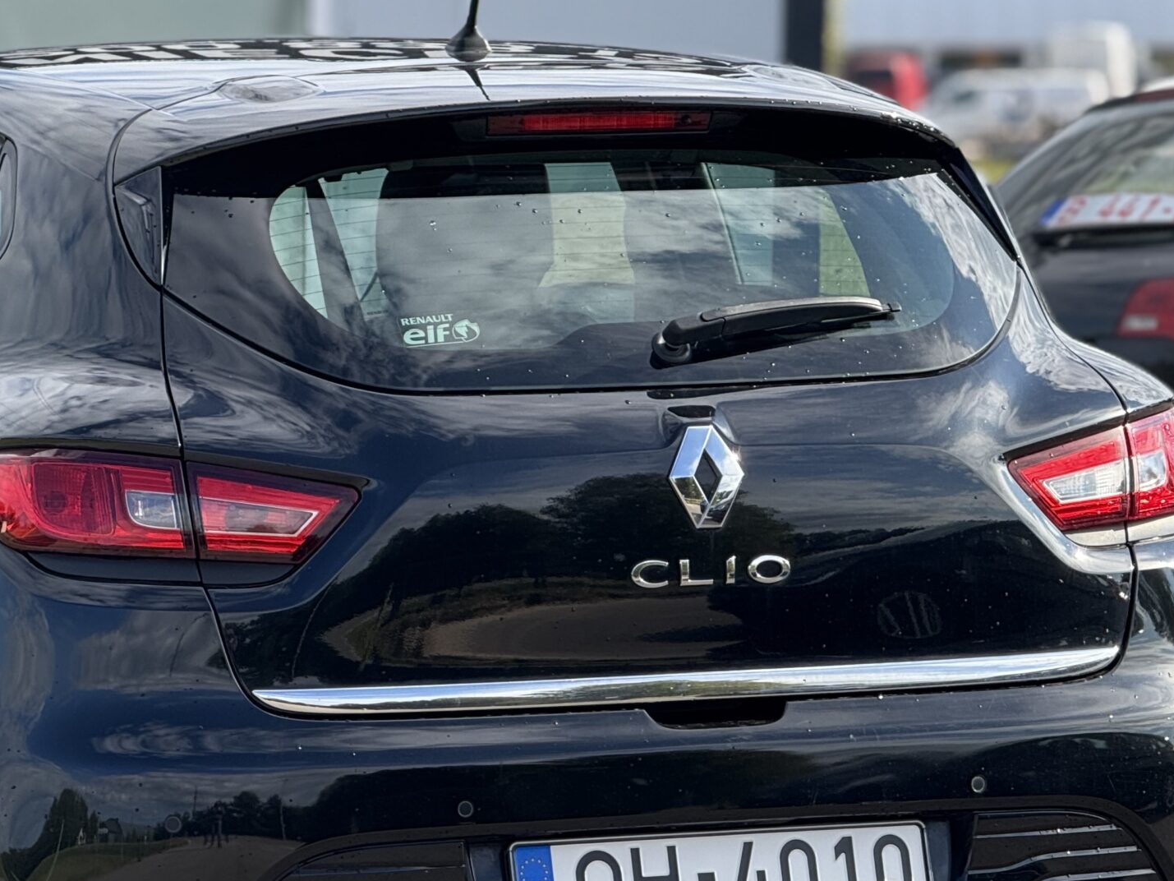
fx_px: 7292
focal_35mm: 215
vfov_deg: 6.9
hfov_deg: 9.2
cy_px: 638
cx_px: 288
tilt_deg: -5.1
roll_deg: -0.1
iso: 64
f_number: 2.8
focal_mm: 15.66
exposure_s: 1/490
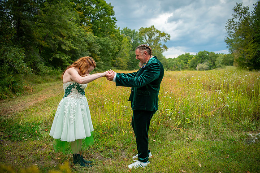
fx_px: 176
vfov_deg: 52.3
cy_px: 86
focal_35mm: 24
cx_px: 130
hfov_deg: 72.8
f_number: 2.8
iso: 400
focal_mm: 24
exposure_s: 1/2500
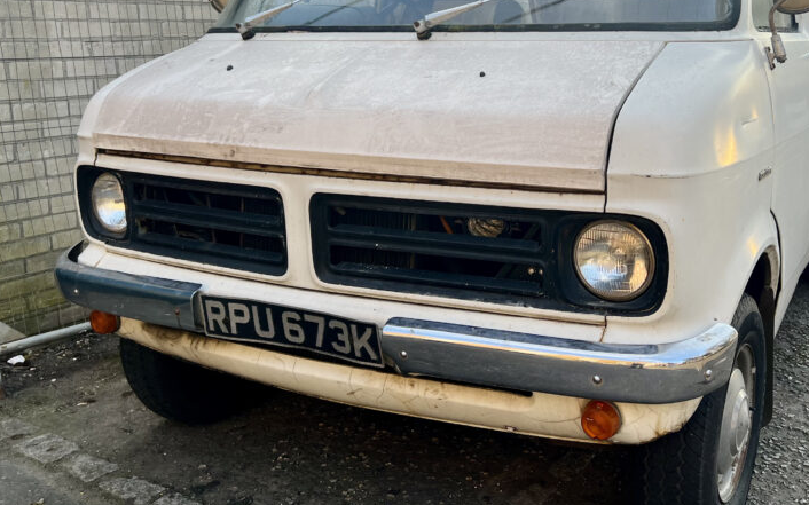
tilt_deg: -10.2
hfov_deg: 48.9
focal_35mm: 40
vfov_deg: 31.7
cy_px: 169
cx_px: 493
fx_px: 882
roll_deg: +0.3
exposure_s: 1/575
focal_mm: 5.7
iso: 50
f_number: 1.5
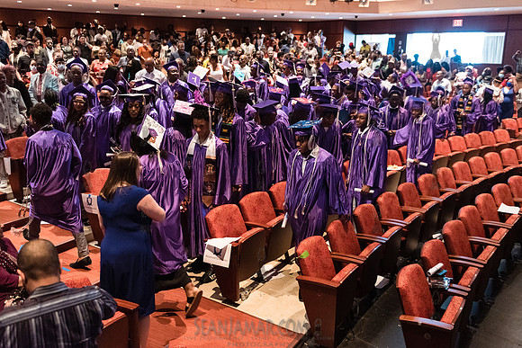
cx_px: 261
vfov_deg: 38.5
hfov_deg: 55.2
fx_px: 499
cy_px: 174
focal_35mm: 34
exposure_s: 1/160
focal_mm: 32
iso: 4000
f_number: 2.8
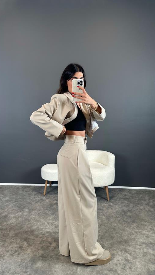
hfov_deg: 42.9
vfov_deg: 69.9
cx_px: 79
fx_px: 197
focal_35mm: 27
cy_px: 140
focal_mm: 6.86
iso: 100
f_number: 1.78
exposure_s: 1/100
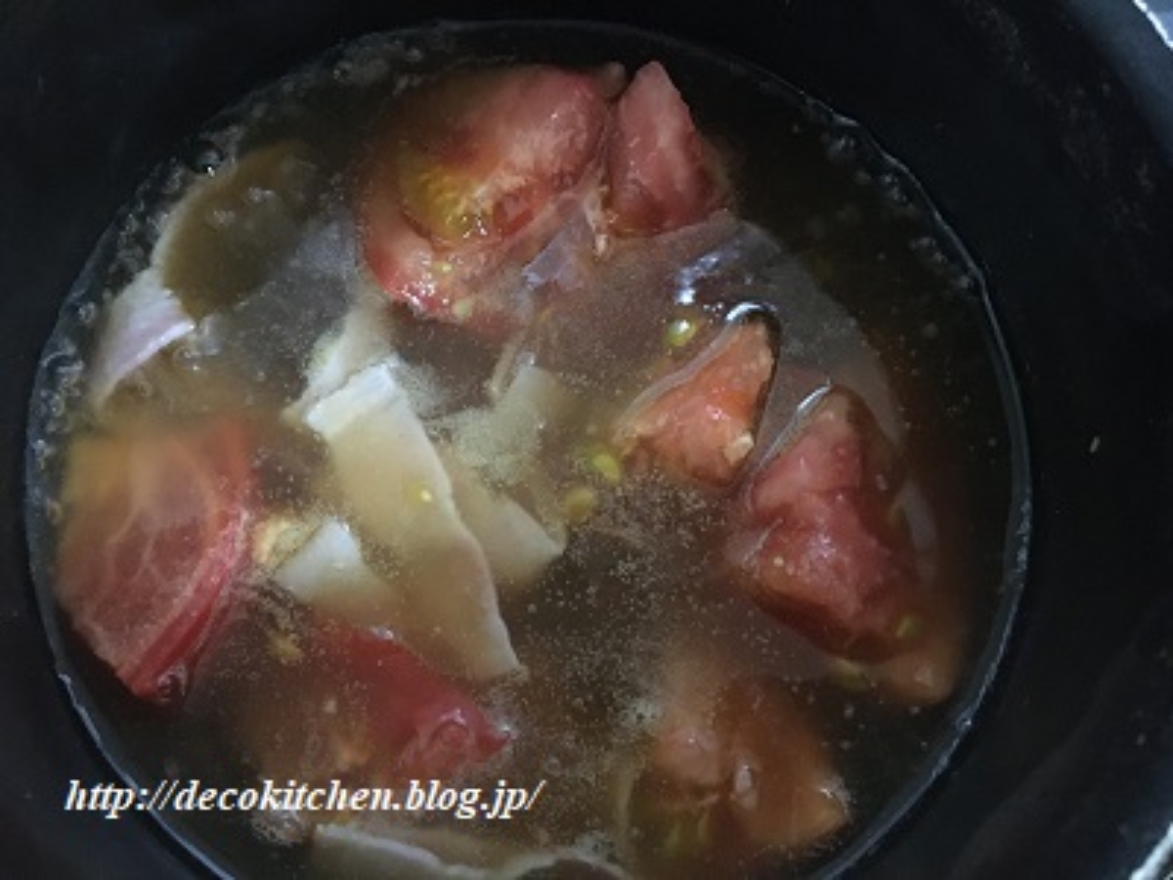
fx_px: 983
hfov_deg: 61.7
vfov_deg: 48.2
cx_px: 586
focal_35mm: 29
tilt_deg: -72.9
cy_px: 440
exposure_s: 1/15
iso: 640
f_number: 2.2
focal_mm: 4.15
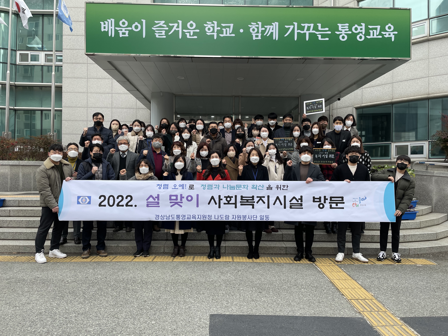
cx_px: 224
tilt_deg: -0.3
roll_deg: +0.6
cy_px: 168
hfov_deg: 67.3
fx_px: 336
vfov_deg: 53.1
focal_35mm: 26
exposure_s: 1/518
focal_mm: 4.2
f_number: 1.6
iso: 32
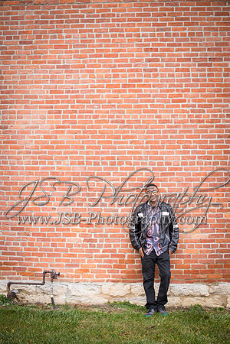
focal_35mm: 50
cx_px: 115
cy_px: 172
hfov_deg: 27.0
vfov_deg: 39.6
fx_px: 479
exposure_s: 1/60
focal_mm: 50
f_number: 2.8
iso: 200
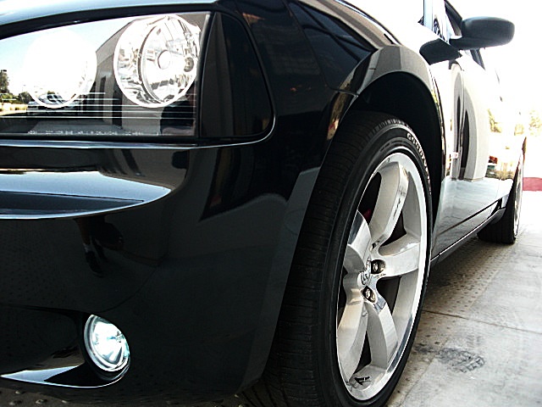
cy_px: 204
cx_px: 271
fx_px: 564
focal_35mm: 36
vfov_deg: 39.7
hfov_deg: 51.4
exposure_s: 1/125
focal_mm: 6.3
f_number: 2.8
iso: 200
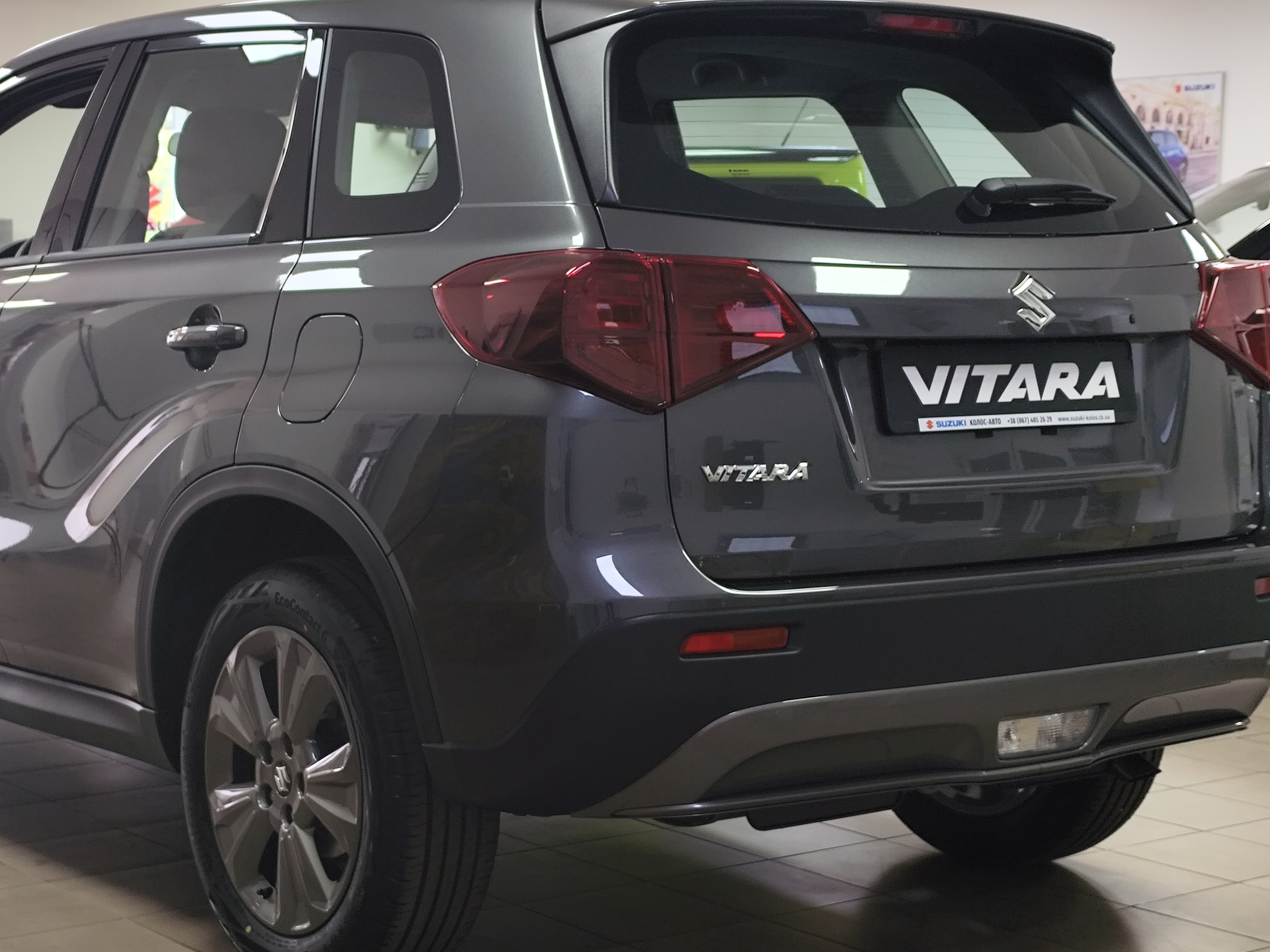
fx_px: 2311
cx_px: 474
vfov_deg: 23.3
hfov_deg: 30.6
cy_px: 528
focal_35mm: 63
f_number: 1.65
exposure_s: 1/25
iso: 64
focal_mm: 6.19
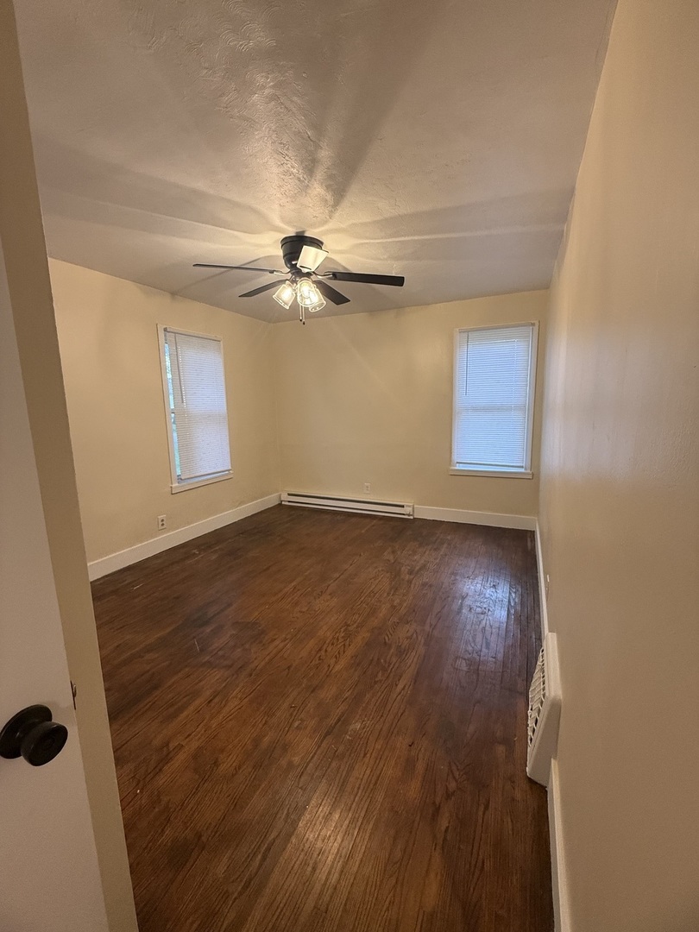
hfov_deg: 85.7
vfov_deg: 102.1
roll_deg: +1.0
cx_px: 350
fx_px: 377
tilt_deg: -9.2
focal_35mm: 14
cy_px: 466
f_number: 2.2
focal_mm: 2.22
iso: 400
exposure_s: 1/120
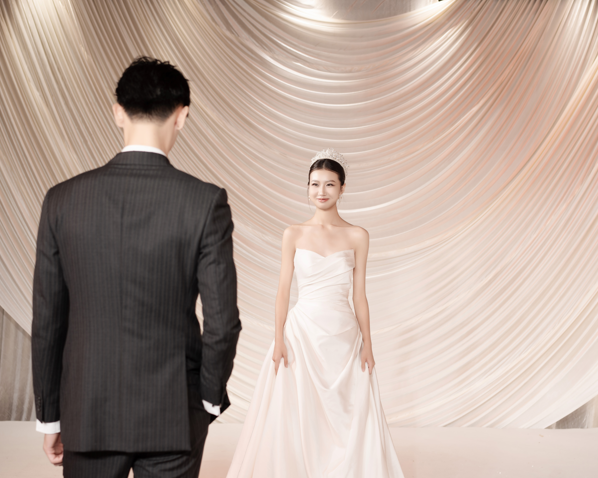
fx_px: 1097
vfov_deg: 24.6
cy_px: 239
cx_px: 334
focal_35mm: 62
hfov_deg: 30.5
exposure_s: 1/200
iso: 160
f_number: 3.5
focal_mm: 55
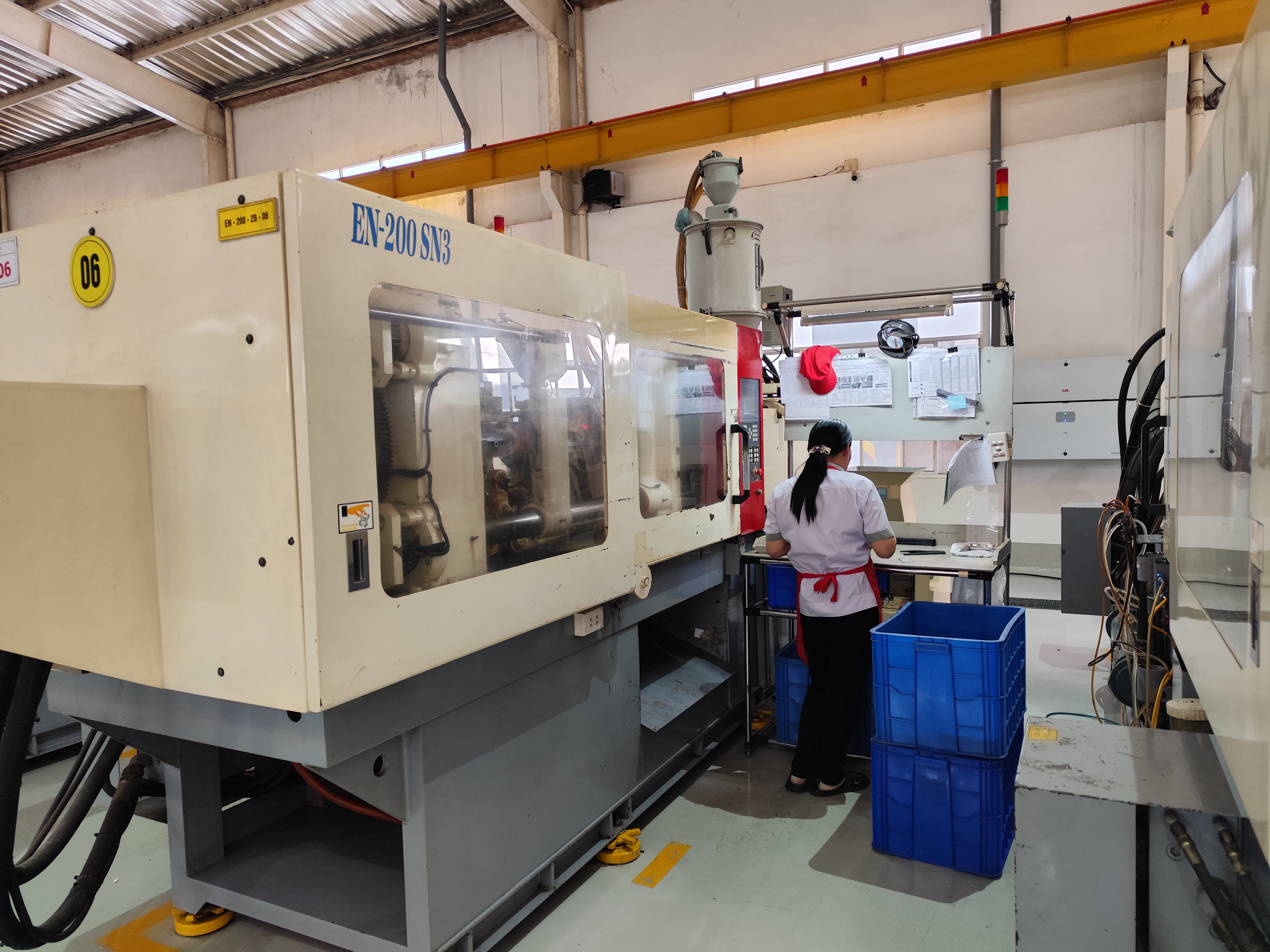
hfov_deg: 73.9
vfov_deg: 58.9
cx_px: 635
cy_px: 476
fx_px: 844
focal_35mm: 23
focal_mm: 6.14
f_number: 1.65
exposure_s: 1/100
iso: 400
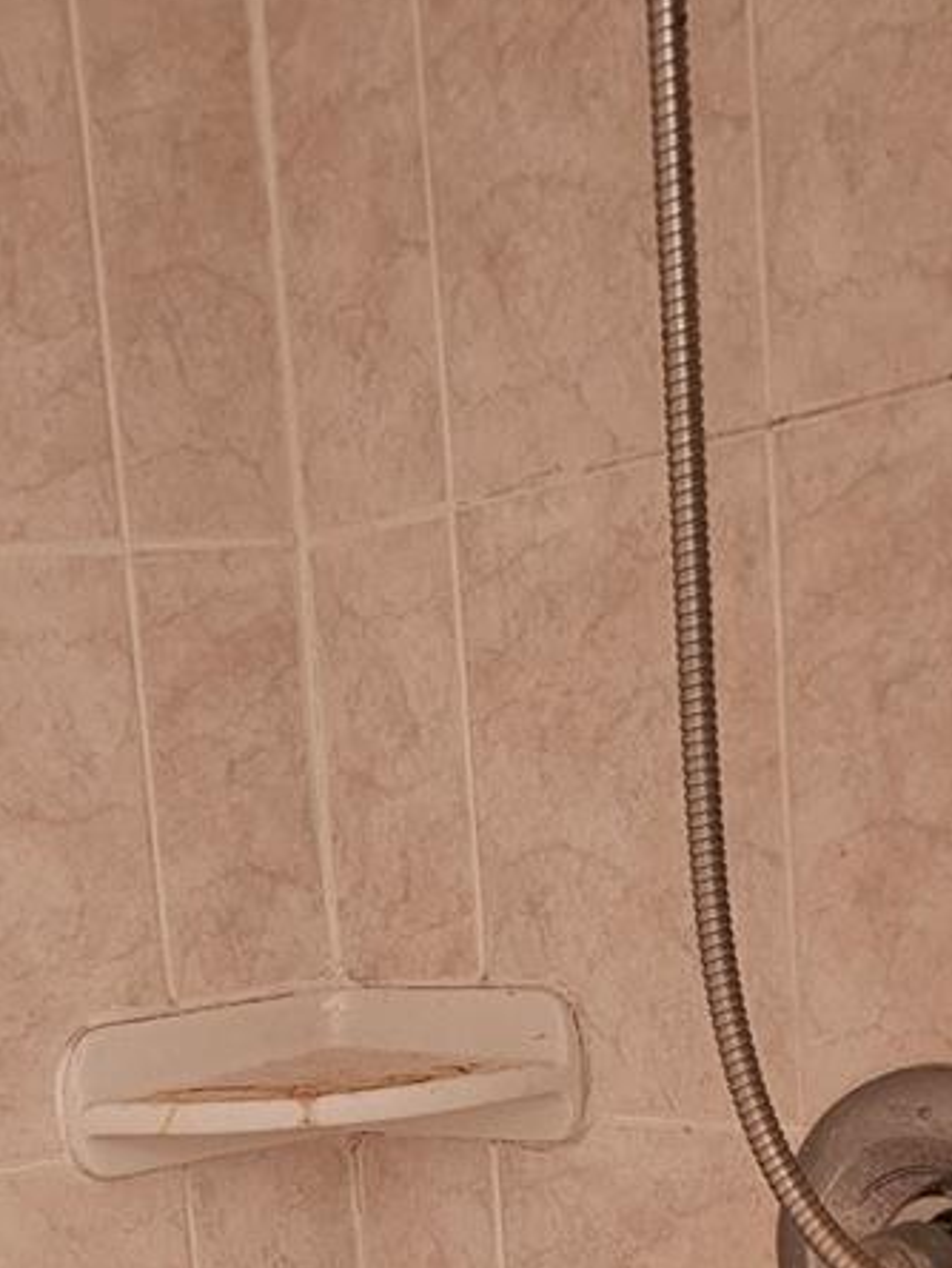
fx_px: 2272
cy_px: 1322
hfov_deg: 23.1
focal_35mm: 62
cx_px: 117
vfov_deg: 28.8
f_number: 1.7
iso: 500
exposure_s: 1/40
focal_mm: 6.3
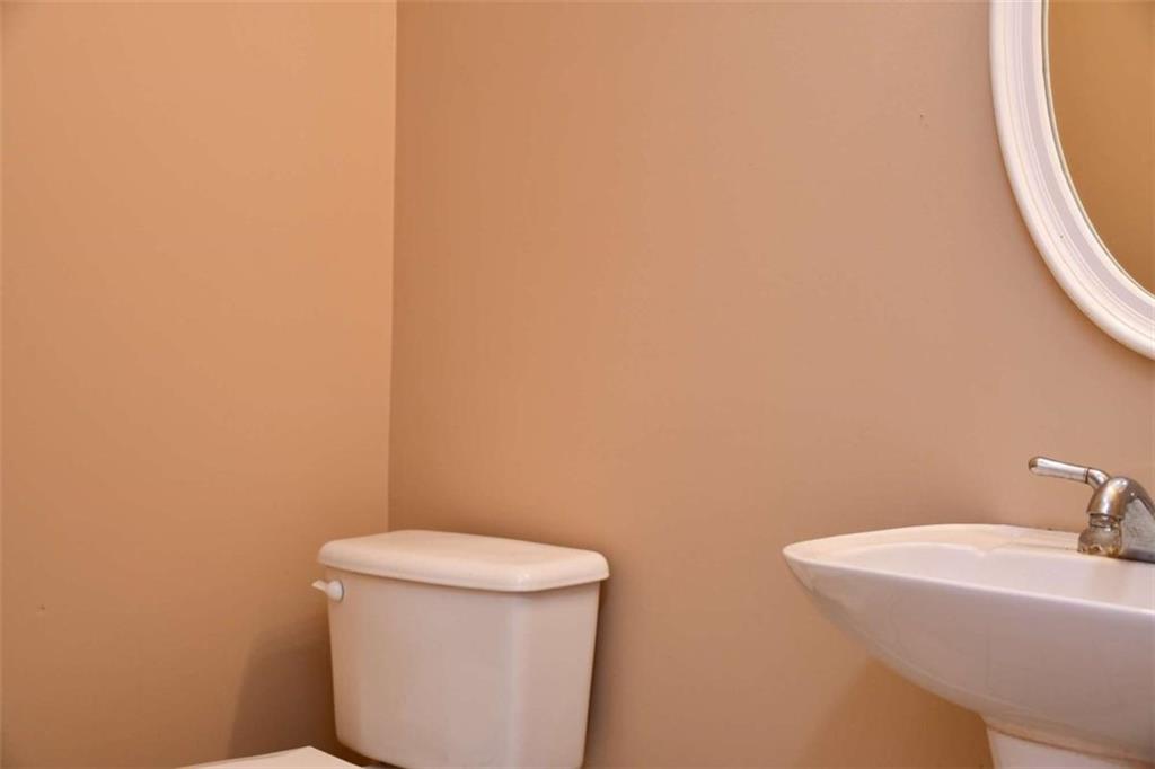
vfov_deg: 31.9
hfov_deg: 46.4
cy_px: 384
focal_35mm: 42
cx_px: 578
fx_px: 1347
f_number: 4
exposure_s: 1/60
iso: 640
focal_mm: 28
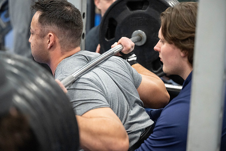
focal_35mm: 90
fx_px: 565
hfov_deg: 22.6
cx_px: 113
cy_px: 76
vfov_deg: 15.2
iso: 6400
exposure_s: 1/250
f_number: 2.8
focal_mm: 90
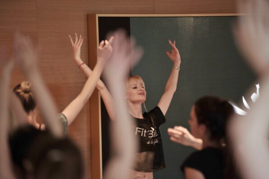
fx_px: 1508
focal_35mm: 202
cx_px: 135
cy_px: 90
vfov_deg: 6.8
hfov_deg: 10.2
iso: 1250
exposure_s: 1/160
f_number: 2.8
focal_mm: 200
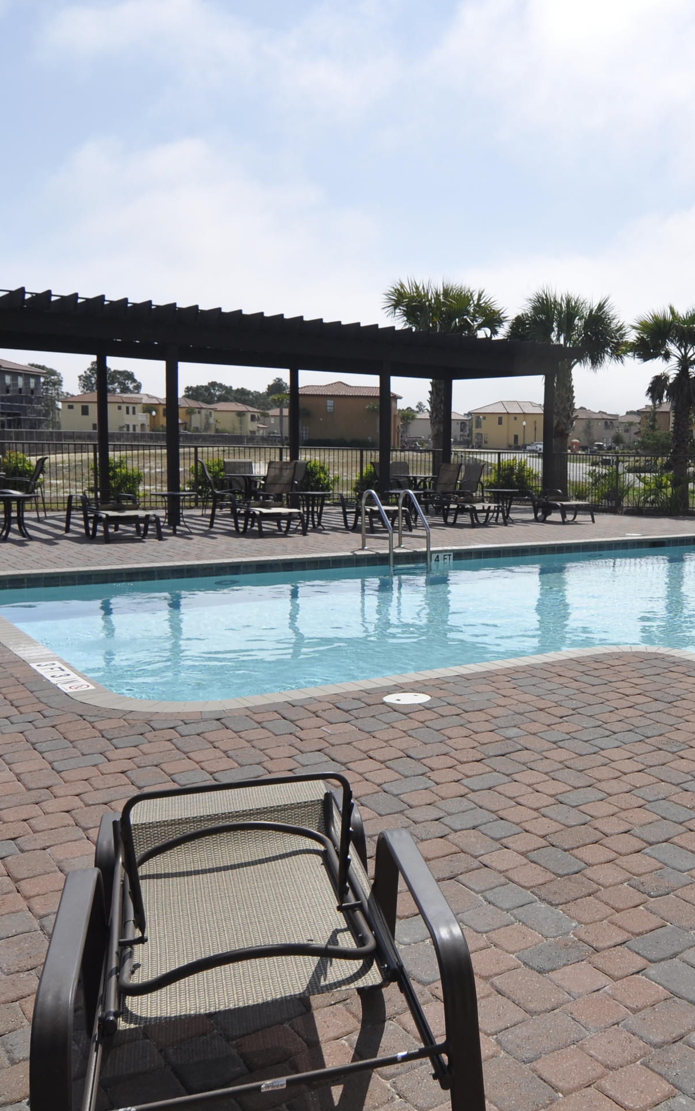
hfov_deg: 37.2
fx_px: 1000
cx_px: 539
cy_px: 550
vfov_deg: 58.1
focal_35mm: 33
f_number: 5
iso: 200
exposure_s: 1/2500
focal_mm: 14
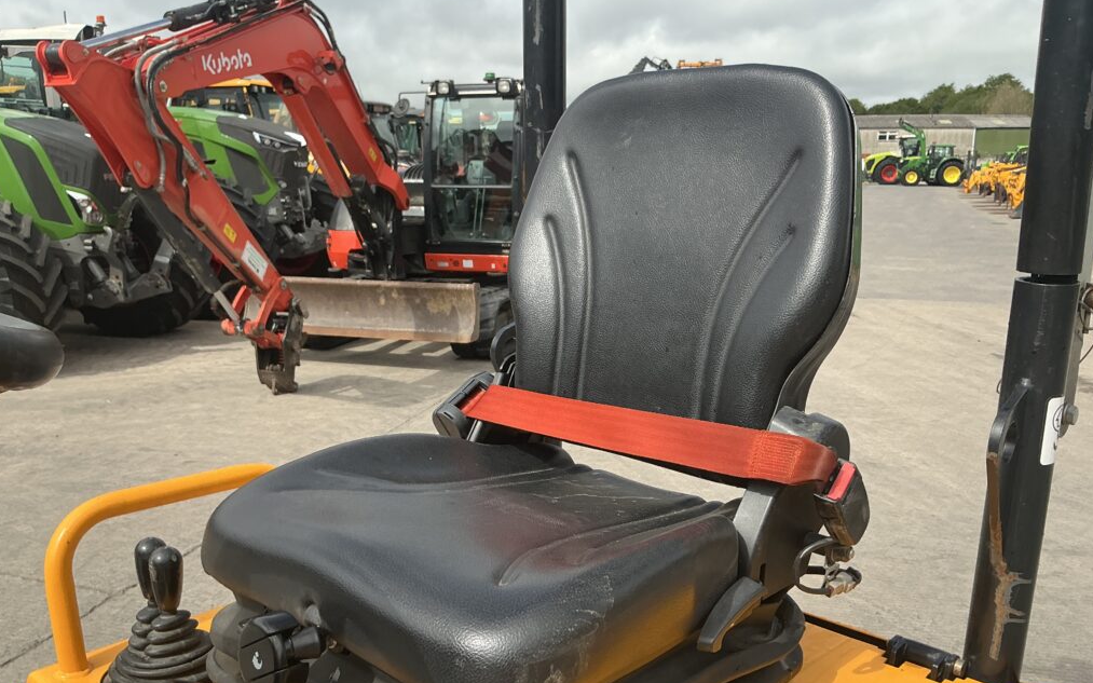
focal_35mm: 30
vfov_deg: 41.7
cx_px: 545
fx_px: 894
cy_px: 402
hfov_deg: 62.9
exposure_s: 1/1675
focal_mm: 3
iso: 25
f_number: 1.8
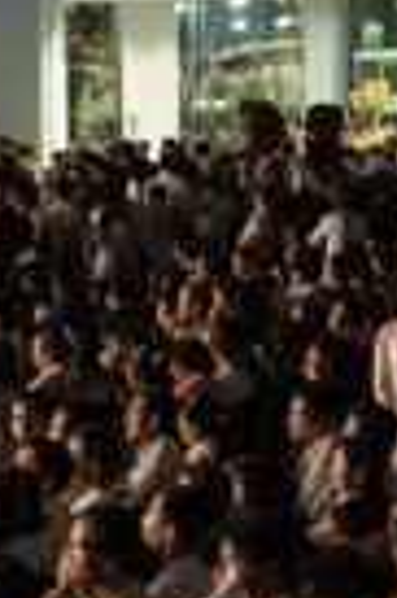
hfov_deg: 7.4
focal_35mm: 182
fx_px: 3012
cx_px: -279
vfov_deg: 11.3
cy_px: 332
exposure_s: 1/8
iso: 1600
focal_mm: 37
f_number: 4.5
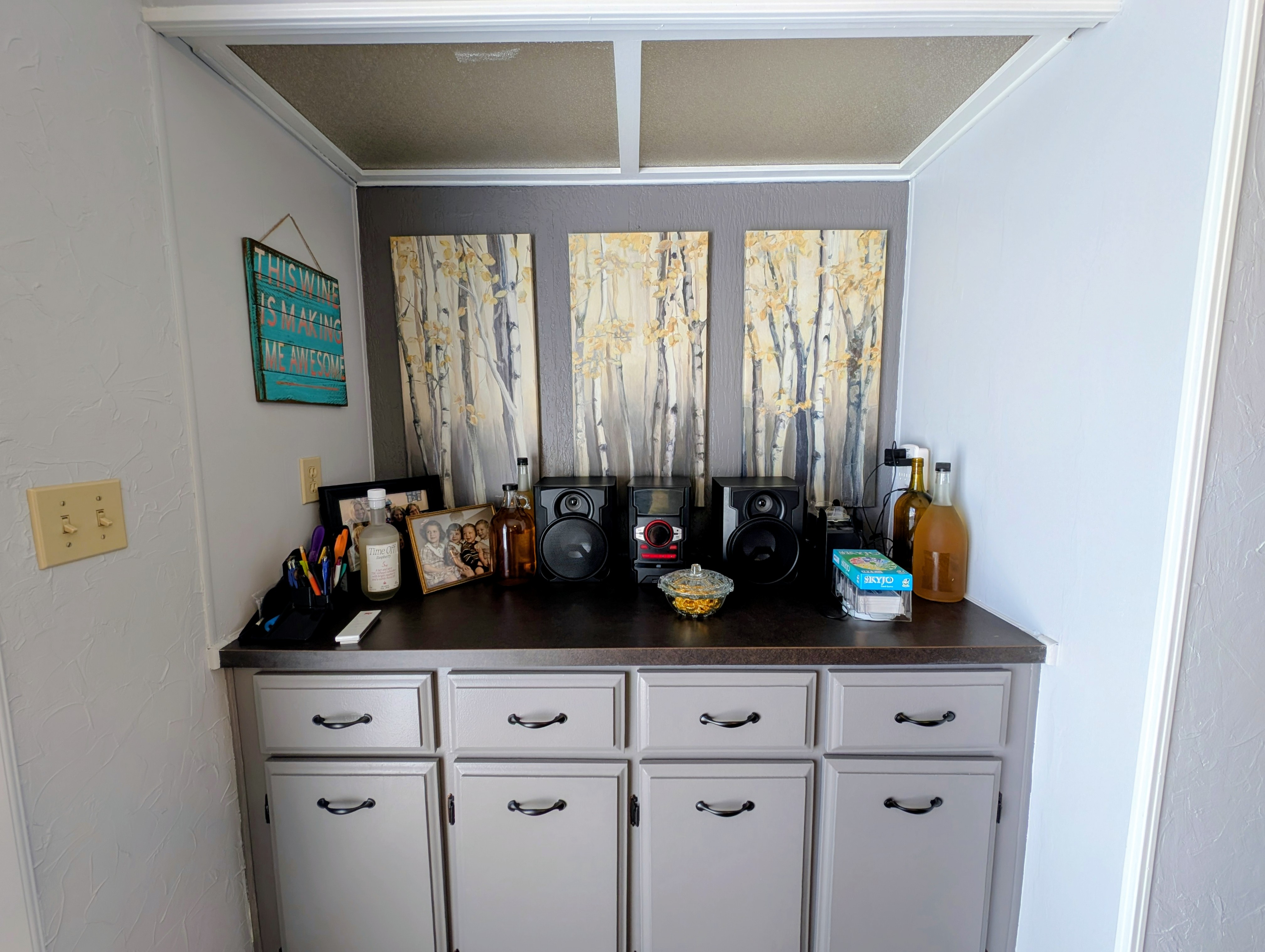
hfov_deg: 110.5
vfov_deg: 94.6
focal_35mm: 12
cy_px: 476
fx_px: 439
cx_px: 632
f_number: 1.95
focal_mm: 2.23
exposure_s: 1/40
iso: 47
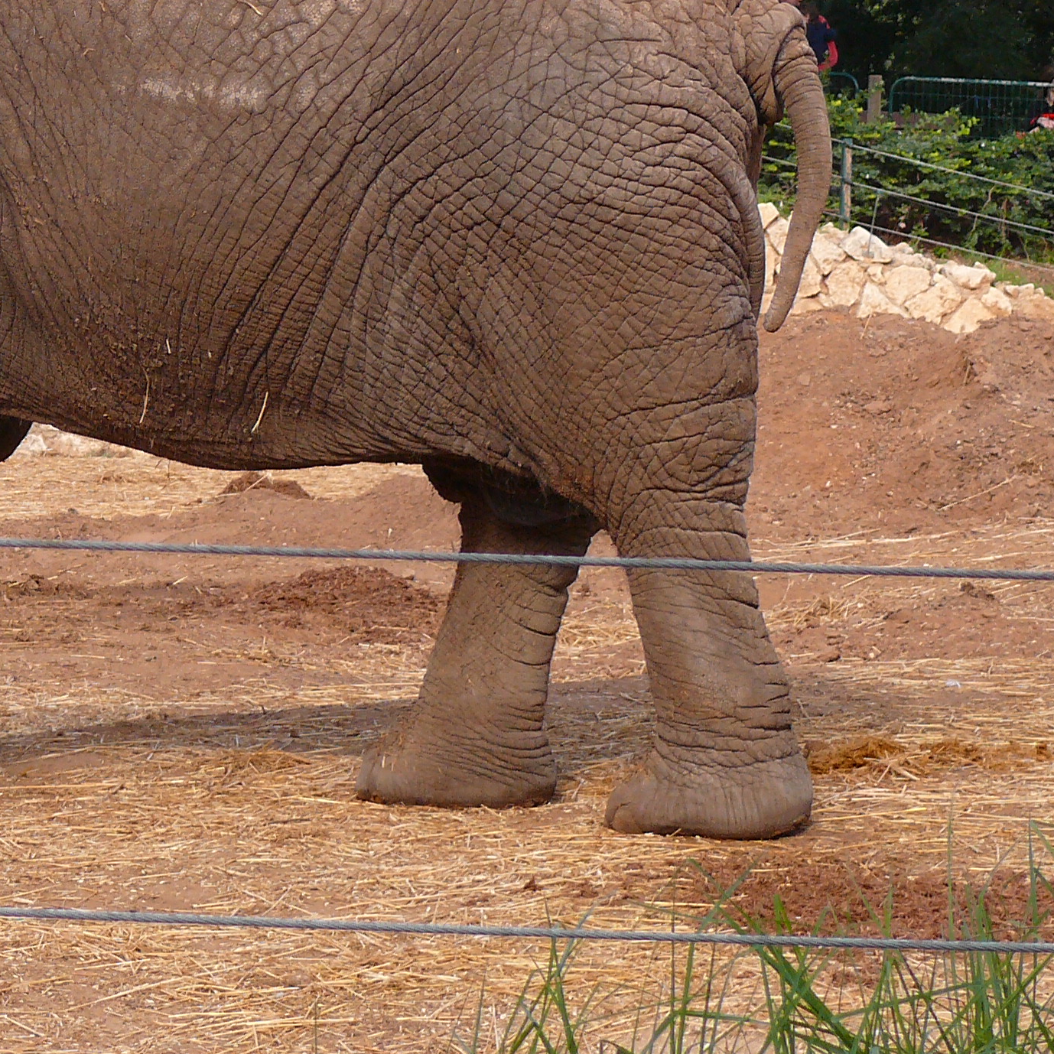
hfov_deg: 7.7
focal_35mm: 227
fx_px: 7820
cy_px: 190
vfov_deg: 7.7
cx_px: -106
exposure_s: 1/400
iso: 100
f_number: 3.2
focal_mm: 20.6
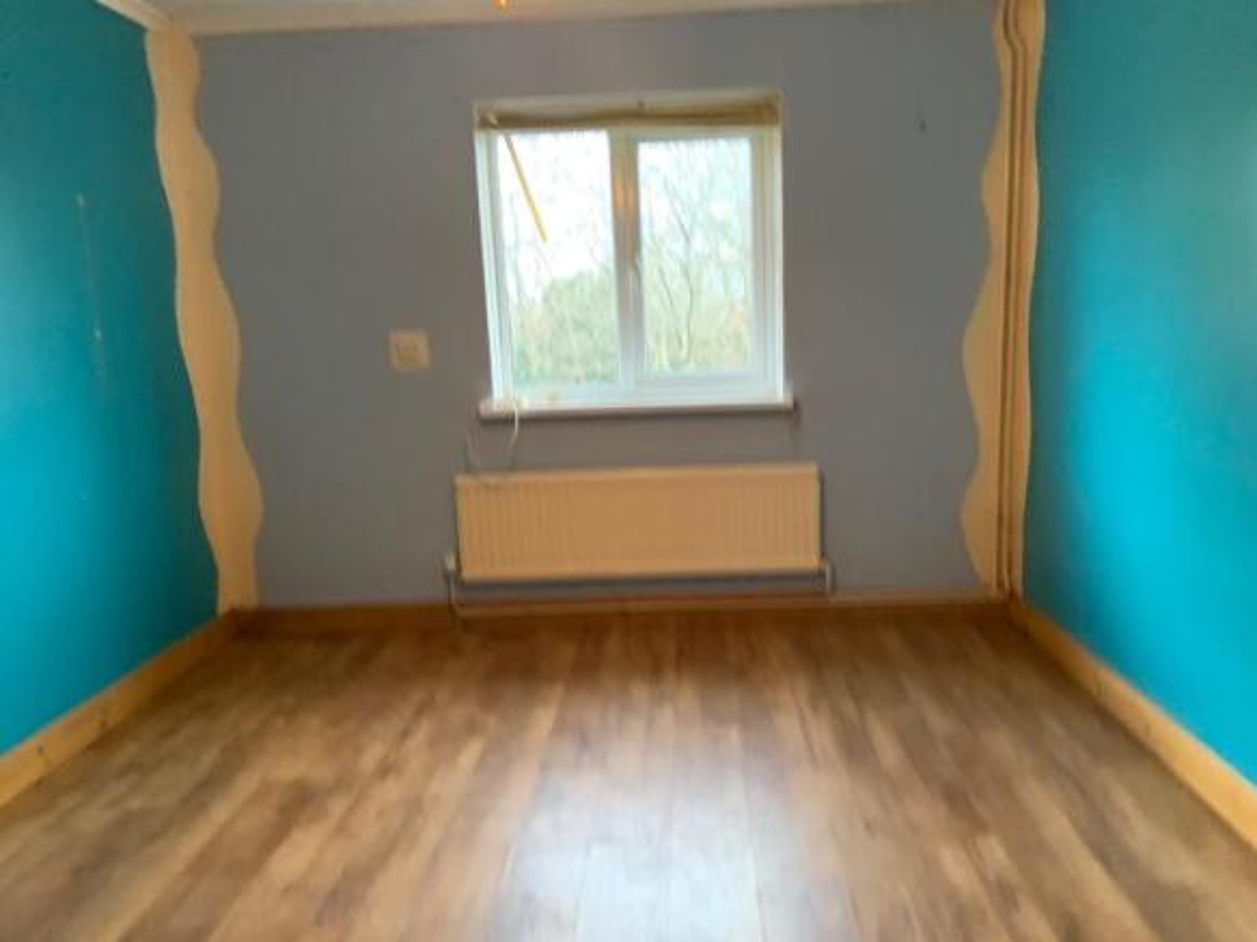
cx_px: 628
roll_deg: +2.6
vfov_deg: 53.0
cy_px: 471
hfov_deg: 67.3
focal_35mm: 26
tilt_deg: -2.2
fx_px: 944
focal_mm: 4.25
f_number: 1.8
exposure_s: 1/33
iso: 320
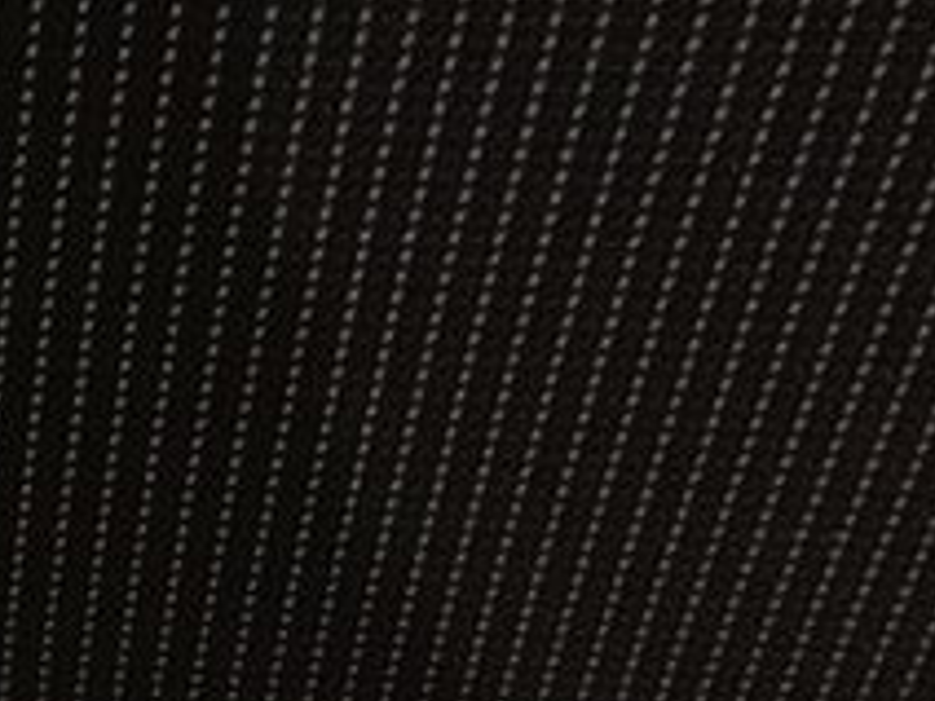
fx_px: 3700
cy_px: -190
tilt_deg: -46.5
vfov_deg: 10.6
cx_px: -613
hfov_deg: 13.3
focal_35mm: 137
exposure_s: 1/17
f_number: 2.2
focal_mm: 4.15
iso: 320
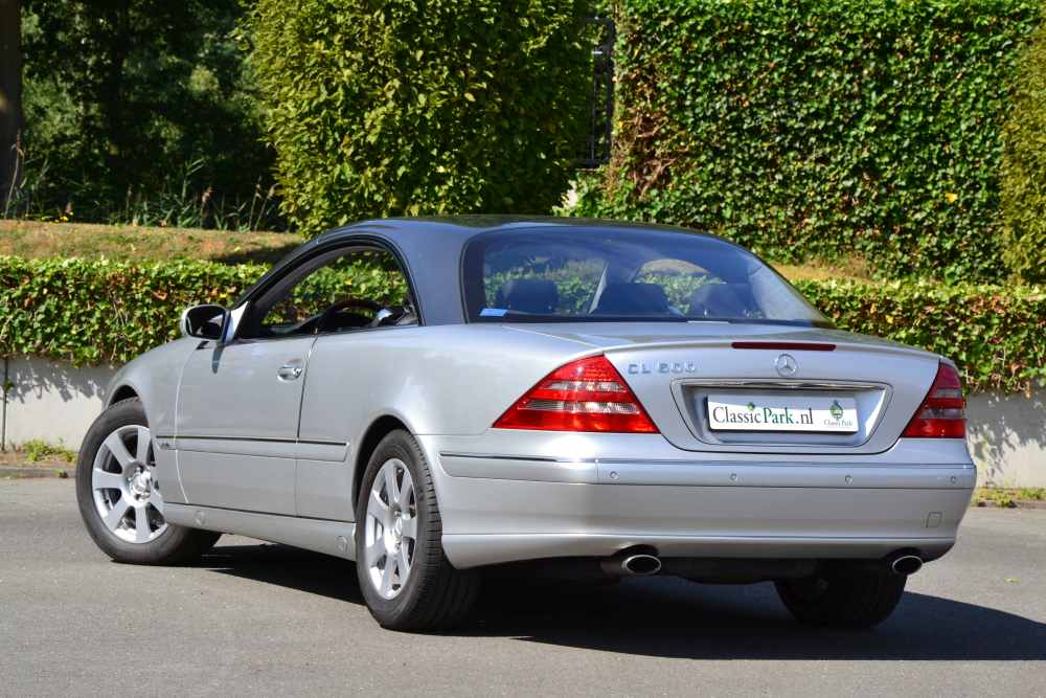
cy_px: 349
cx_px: 523
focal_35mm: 135
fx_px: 3923
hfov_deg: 15.2
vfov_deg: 10.2
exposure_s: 1/320
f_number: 10
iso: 400
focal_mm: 90
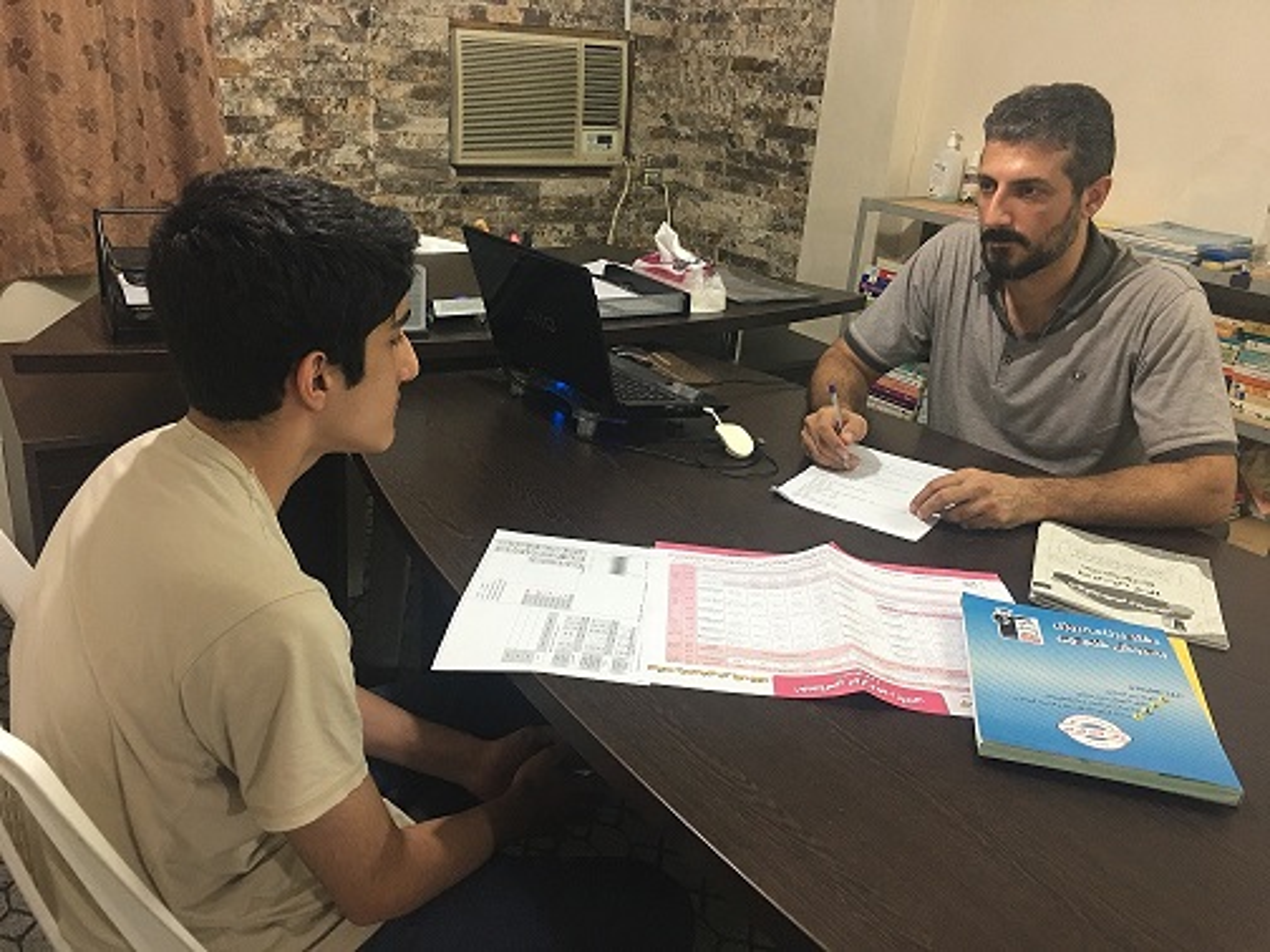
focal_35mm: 29
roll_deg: -4.8
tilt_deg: -20.8
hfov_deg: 61.7
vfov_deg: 48.2
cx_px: 635
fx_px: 1064
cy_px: 476
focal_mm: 4.15
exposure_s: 1/17
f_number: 2.2
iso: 80
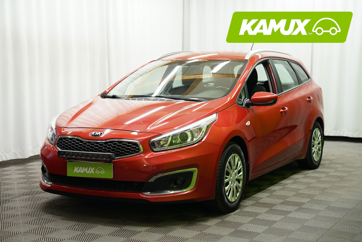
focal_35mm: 60
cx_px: 181
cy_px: 121
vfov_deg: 22.6
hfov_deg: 33.4
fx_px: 603
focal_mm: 60
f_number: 4.5
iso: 500
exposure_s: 1/20
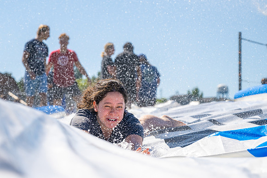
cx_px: 120
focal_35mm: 124
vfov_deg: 11.0
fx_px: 922
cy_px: 73
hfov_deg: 16.5
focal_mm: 70
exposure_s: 1/1250
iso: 100
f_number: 4
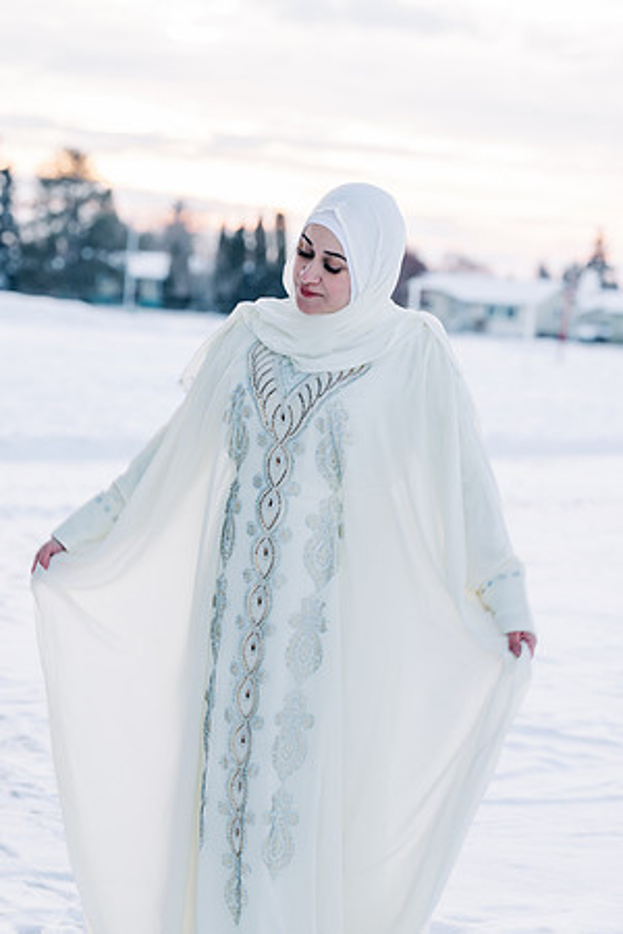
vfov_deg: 20.2
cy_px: 467
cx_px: 312
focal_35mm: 101
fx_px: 2622
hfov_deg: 13.6
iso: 100
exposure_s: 1/125
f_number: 4.5
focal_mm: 101
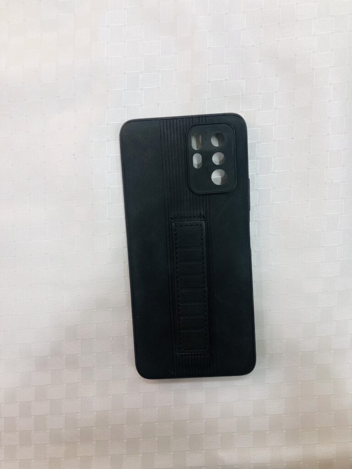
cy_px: 234
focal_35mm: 28
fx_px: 380
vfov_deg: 63.4
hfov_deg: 49.7
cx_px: 176
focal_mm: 4
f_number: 1.8
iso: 32
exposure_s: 1/100
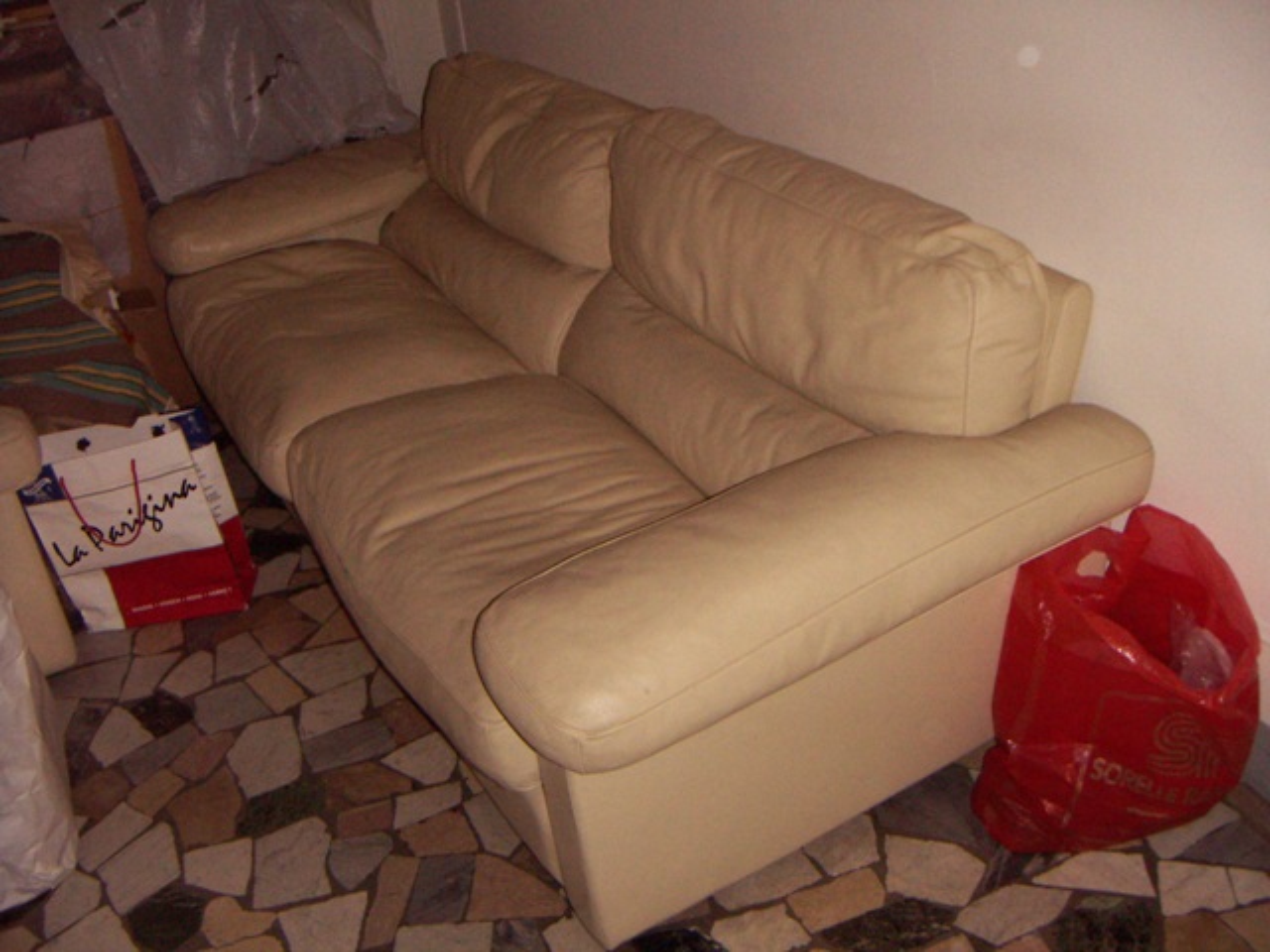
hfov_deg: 51.4
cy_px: 476
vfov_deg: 39.7
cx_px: 635
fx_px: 1321
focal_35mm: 36
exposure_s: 1/50
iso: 200
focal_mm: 4.7
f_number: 6.7
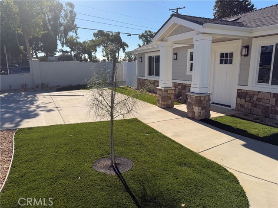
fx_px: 193
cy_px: 104
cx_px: 139
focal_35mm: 24
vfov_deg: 56.8
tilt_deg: -11.7
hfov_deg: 71.6
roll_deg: +1.0
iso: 80
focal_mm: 6.76
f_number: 1.78
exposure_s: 1/6173
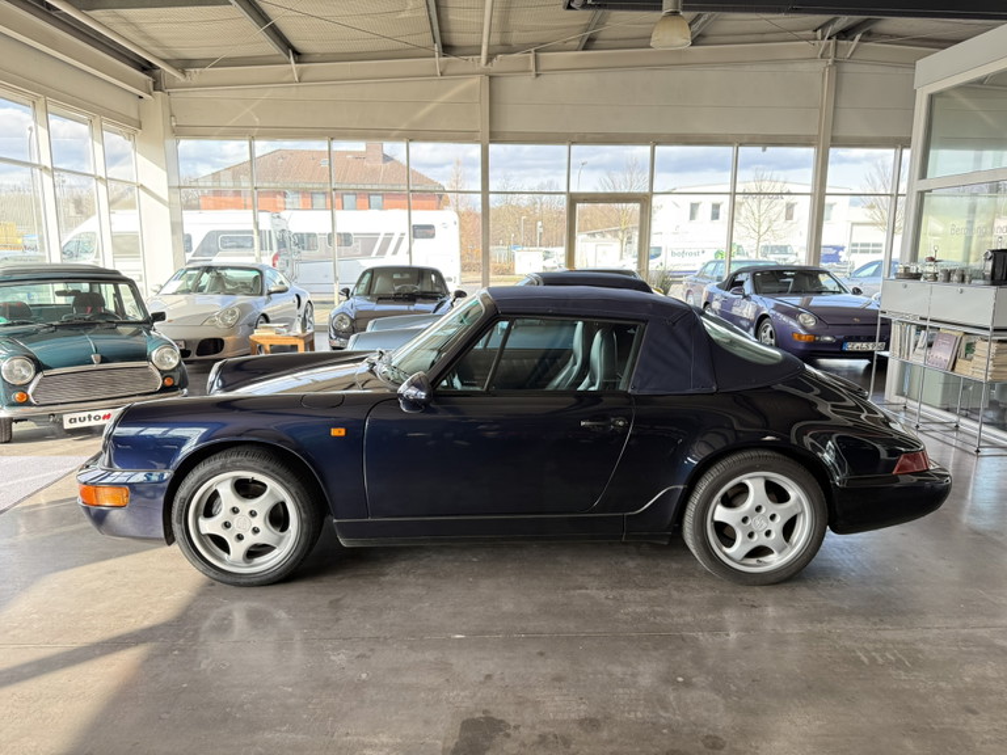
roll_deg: -0.4
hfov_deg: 71.6
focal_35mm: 24
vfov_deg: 56.8
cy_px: 378
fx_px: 698
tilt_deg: -9.8
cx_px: 504
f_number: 1.78
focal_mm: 6.76
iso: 200
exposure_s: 1/186
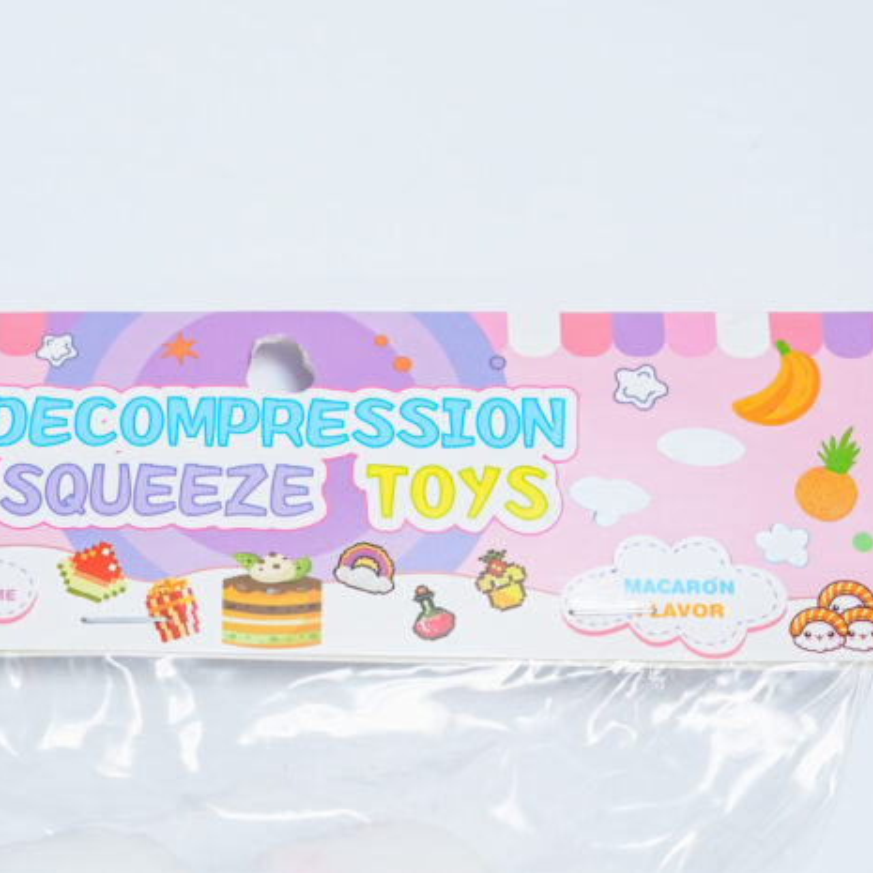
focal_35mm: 105
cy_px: 436
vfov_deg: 16.6
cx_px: 263
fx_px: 2996
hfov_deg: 16.5
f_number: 5
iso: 3200
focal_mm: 55
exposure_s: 1/640
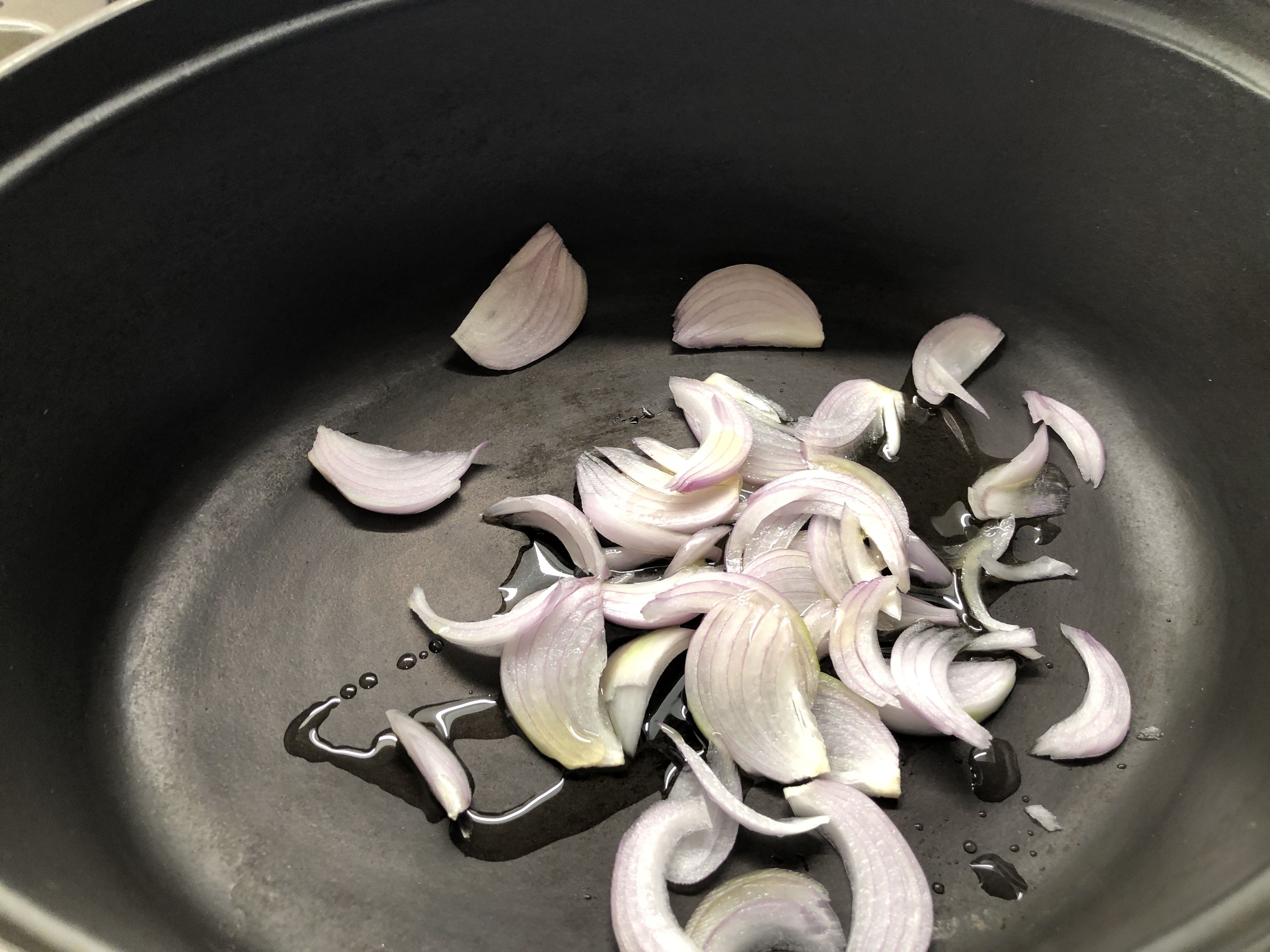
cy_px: 476
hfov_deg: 63.4
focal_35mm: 28
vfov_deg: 49.7
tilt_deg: -54.2
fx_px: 1027
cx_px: 635
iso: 40
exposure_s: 1/20
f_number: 1.8
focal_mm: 3.99
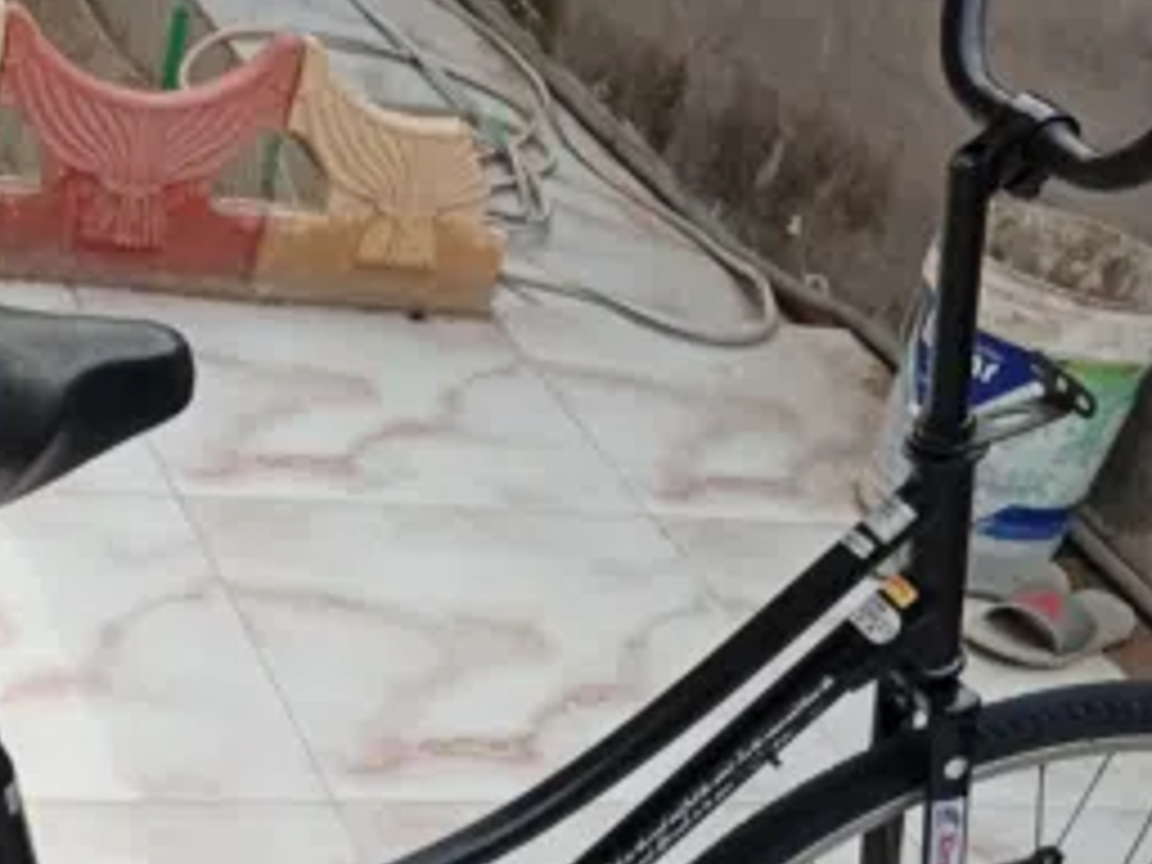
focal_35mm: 75
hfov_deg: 25.2
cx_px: 112
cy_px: 900
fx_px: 2496
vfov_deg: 19.0
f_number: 1.8
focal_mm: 3.98
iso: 117
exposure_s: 1/50
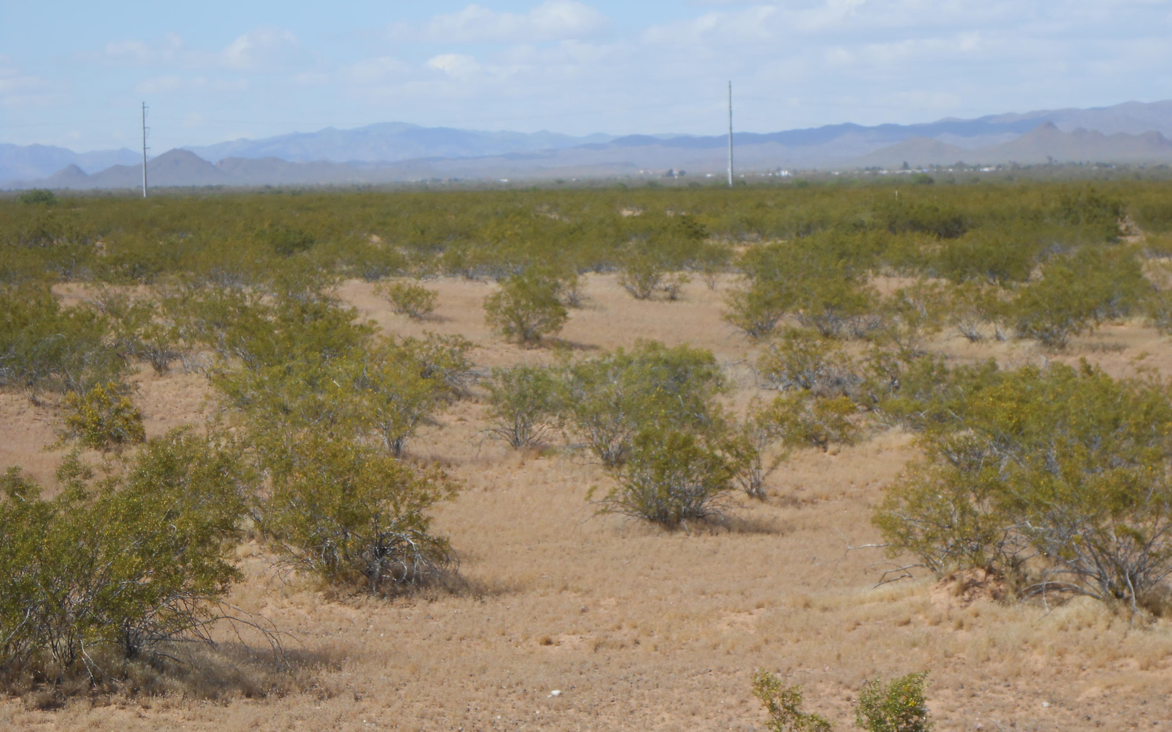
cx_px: 586
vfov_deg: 10.3
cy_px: 406
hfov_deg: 16.4
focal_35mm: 127
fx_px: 4056
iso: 80
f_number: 5.5
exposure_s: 1/500
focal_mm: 21.2
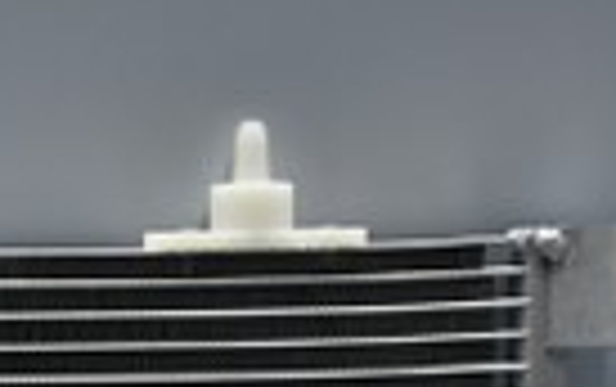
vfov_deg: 6.6
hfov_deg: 10.3
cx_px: -432
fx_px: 3265
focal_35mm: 194
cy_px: 770
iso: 400
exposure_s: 1/50
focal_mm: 29
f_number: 4.8
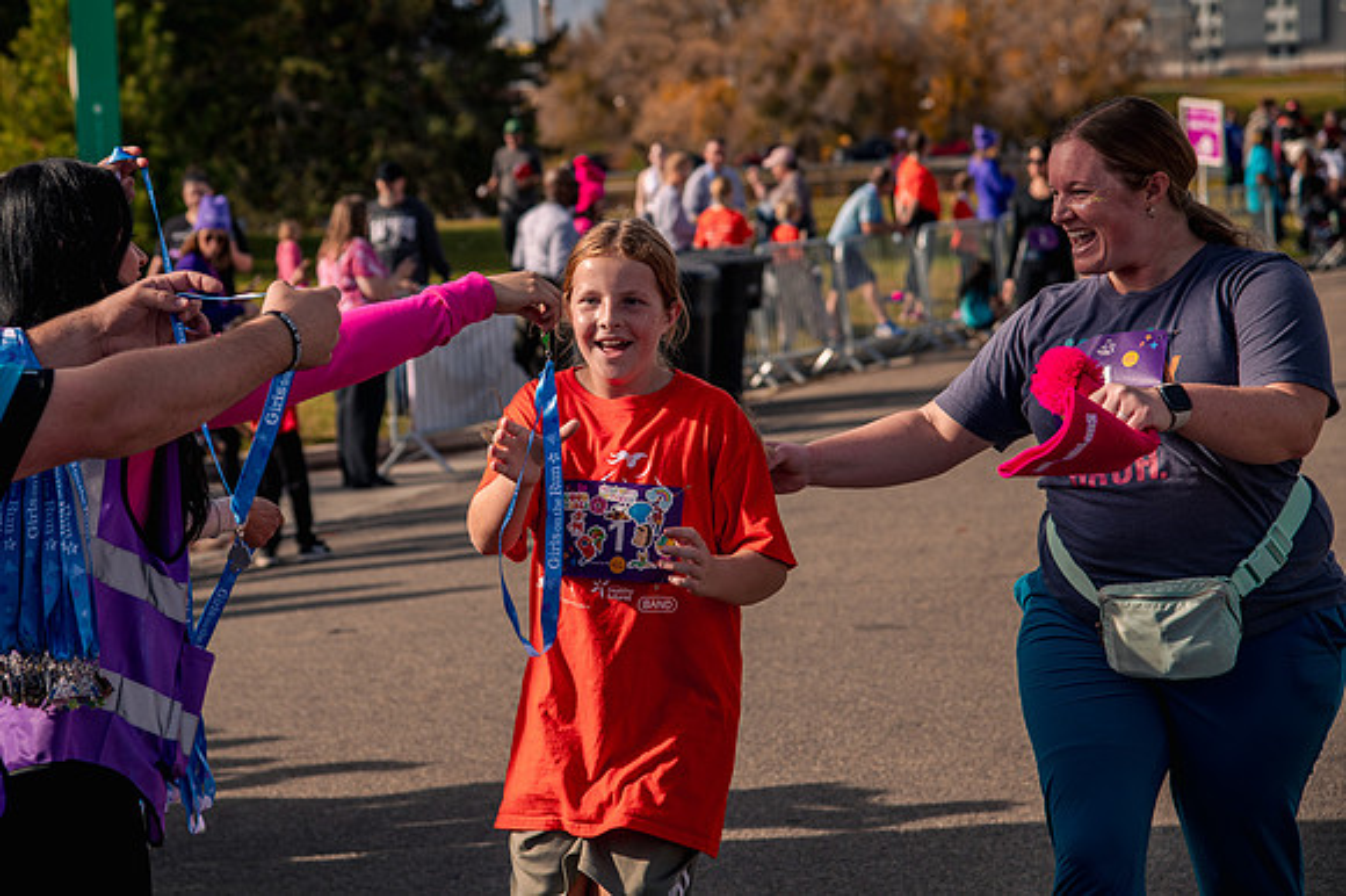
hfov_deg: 20.6
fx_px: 3705
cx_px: 561
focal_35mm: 99
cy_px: 373
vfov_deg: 13.8
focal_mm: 85
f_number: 5
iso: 200
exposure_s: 1/800
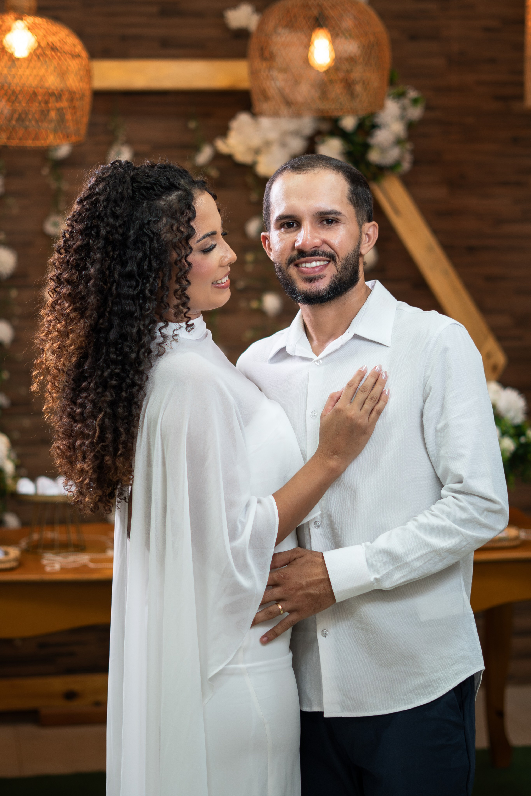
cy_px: 398
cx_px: 266
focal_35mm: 75
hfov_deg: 18.2
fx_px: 1659
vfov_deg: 27.0
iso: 320
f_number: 1.8
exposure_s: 1/160
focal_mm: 50
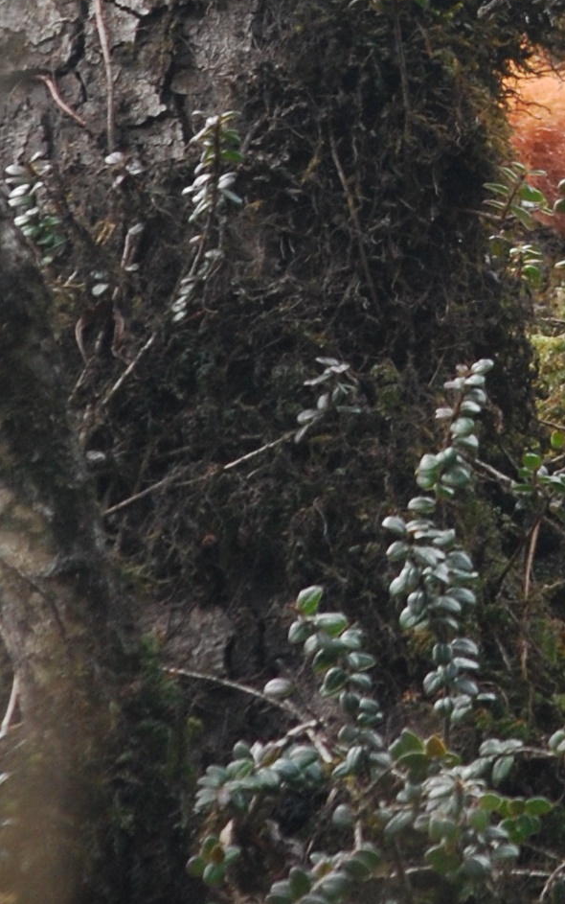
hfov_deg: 1.5
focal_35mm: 848
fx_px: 20879
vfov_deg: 2.5
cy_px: -30
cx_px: 903
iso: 400
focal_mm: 135
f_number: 5
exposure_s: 1/250
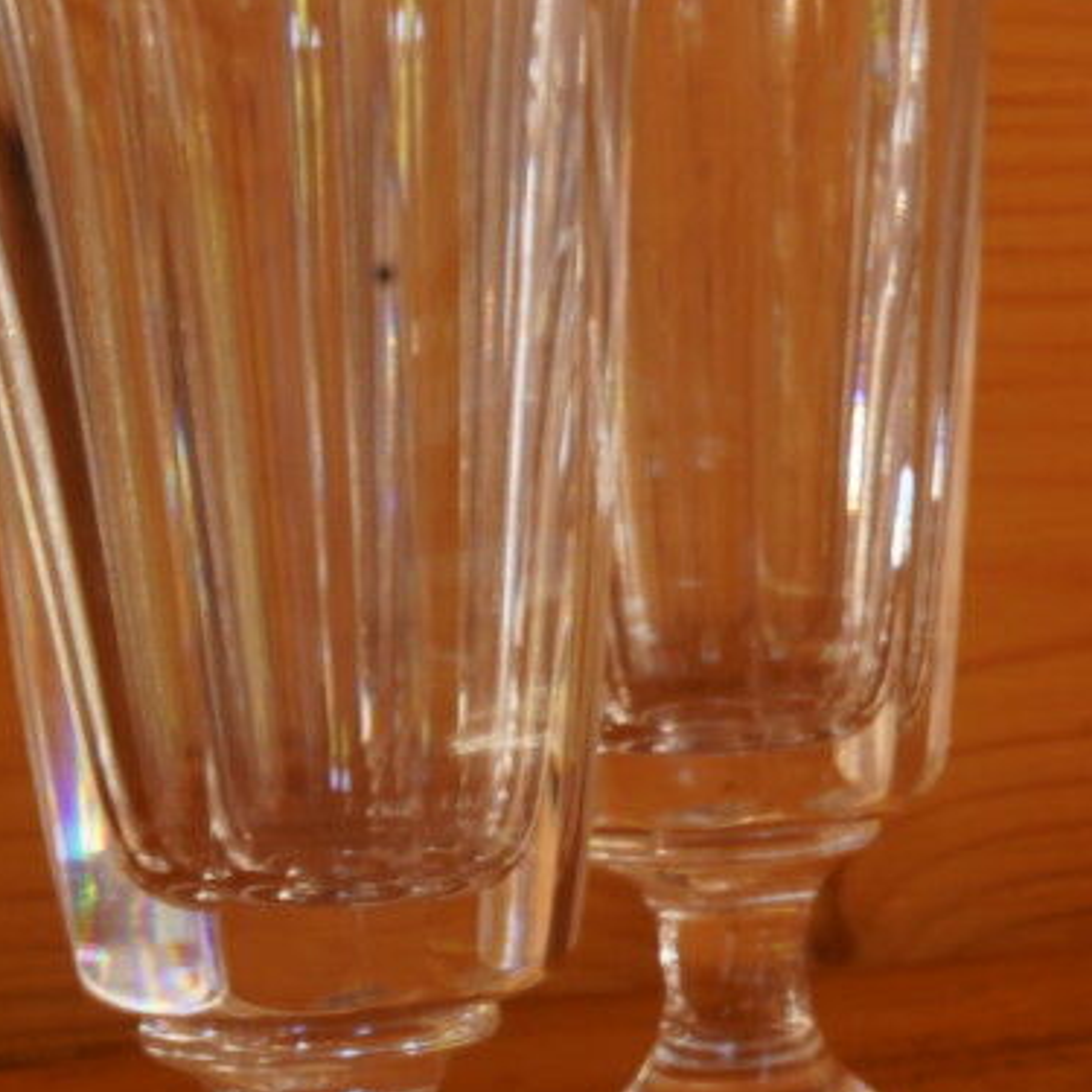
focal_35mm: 222
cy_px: 571
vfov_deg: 7.9
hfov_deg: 7.5
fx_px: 7923
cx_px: 2309
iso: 200
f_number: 22
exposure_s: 4
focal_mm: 51
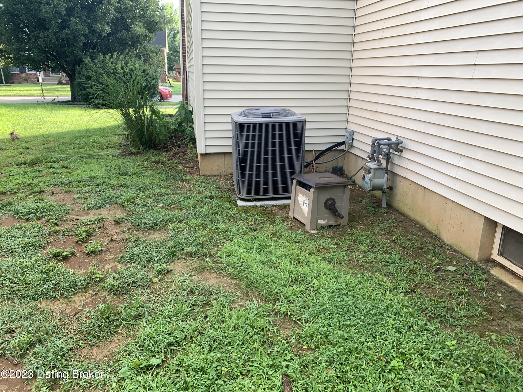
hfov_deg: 67.3
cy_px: 196
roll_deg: +0.1
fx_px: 393
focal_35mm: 26
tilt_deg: -20.3
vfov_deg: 53.1
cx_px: 262
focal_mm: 4.25
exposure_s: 1/130
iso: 25
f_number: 1.8
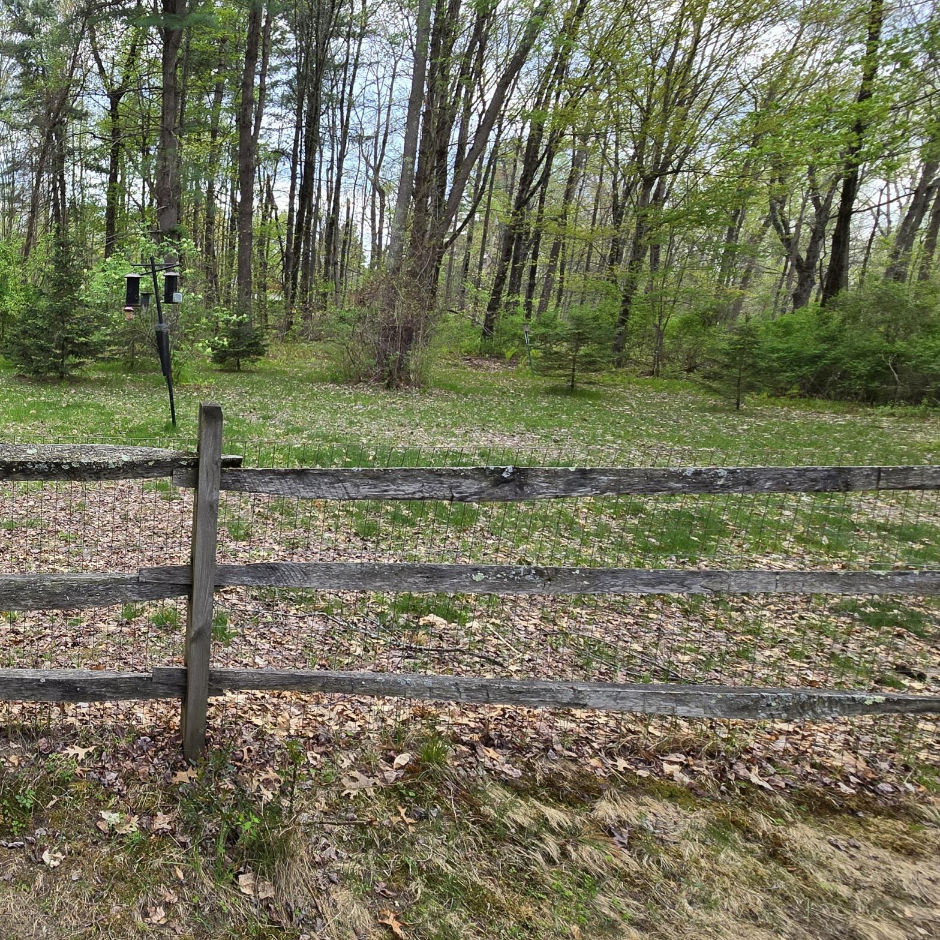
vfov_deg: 69.5
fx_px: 676
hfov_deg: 59.2
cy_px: 432
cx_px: 92
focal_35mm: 22
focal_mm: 2.2
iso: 50
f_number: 2.2
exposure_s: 1/539
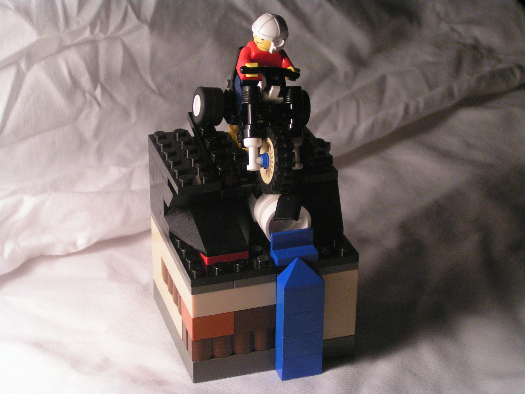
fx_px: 1244
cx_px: 262
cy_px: 197
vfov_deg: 18.0
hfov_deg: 23.8
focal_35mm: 82
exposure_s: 1/80
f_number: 3.2
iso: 200
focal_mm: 12.6
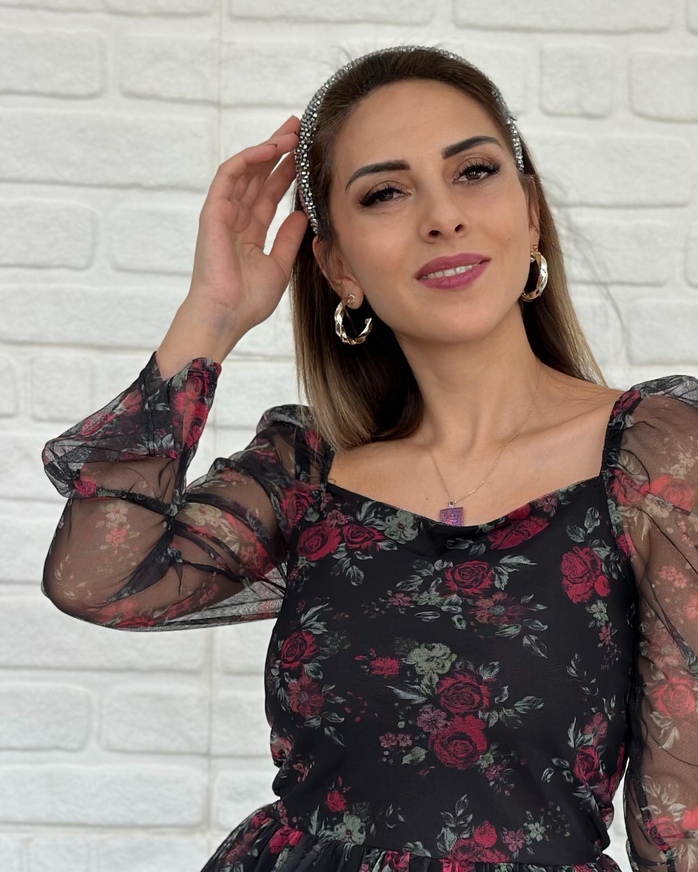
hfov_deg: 19.2
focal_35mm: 80
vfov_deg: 23.5
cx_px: 404
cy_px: 694
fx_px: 2066
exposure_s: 1/106
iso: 125
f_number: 1.78
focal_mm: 6.86
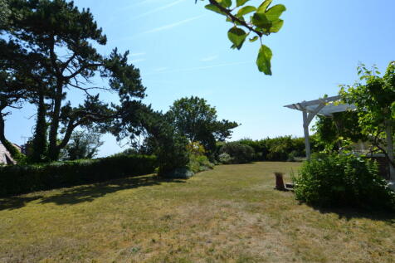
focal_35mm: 18
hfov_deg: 90.0
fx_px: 197
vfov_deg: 67.3
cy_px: 132
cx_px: 198
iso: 100
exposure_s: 1/320
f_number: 9
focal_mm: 12
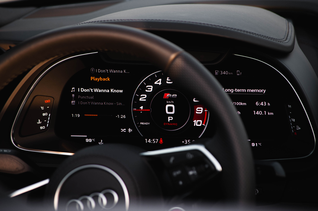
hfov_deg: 7.6
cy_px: 106
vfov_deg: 5.1
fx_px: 2382
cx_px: 159
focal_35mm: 270
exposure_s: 1/180
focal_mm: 180
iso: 100
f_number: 5
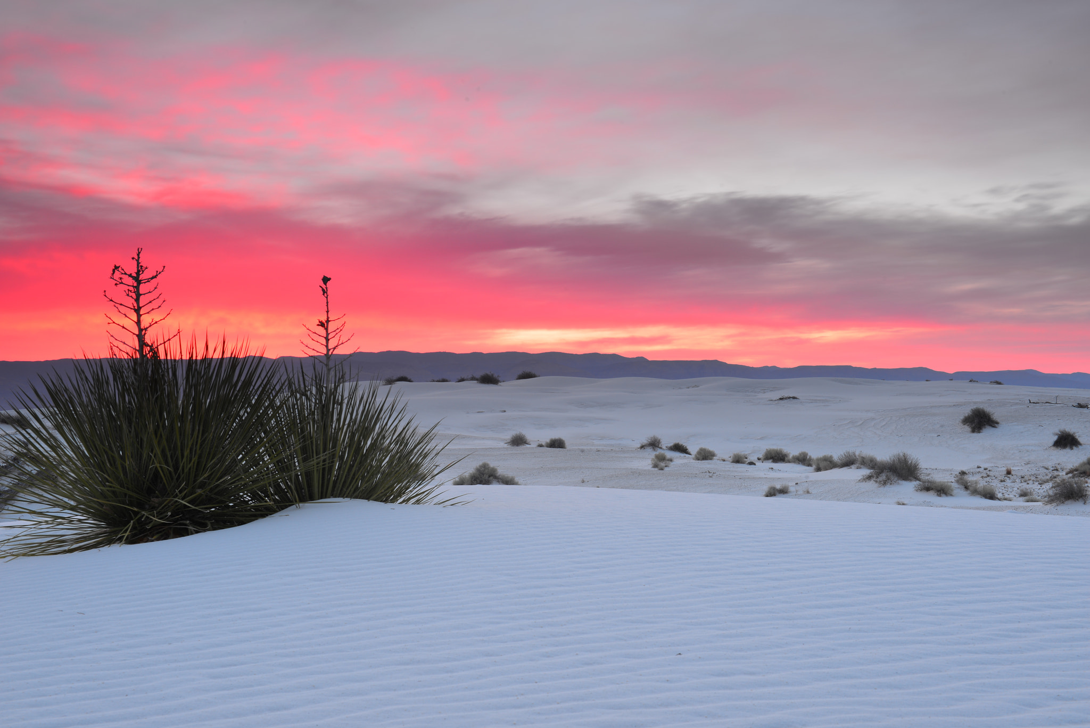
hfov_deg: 41.1
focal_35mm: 48
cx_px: 545
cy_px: 364
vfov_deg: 28.1
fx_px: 1454
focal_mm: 48
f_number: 16
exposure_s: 15
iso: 100
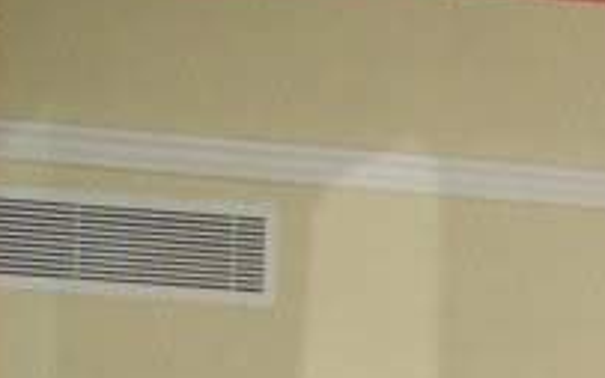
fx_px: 3084
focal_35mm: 187
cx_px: 1511
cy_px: 914
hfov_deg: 9.7
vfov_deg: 6.7
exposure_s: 1/45
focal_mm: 5.8
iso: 213
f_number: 2.8
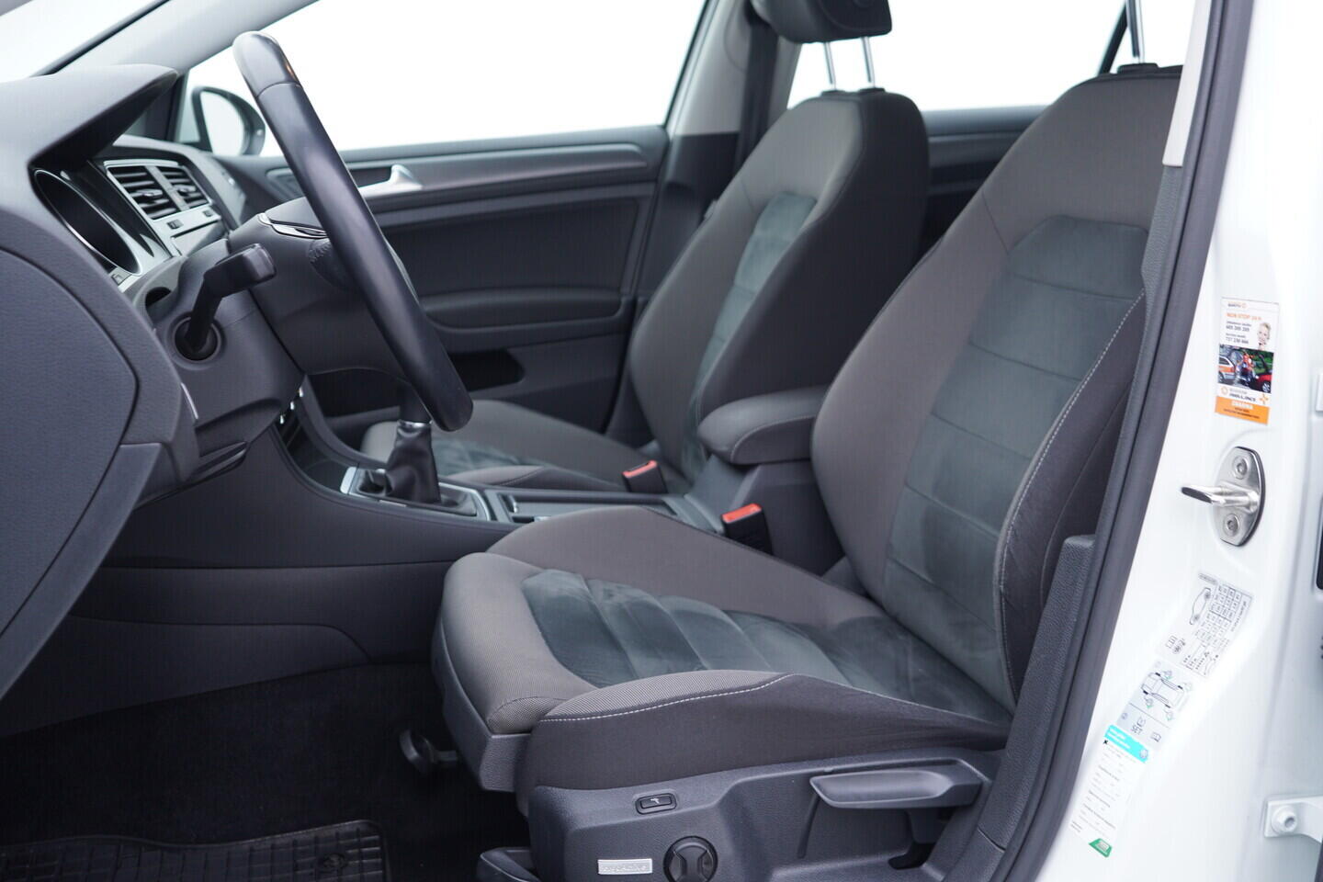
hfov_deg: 53.1
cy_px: 441
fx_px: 1323
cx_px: 662
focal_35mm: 36
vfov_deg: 36.9
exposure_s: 1/40
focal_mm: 24
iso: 160
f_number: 2.8
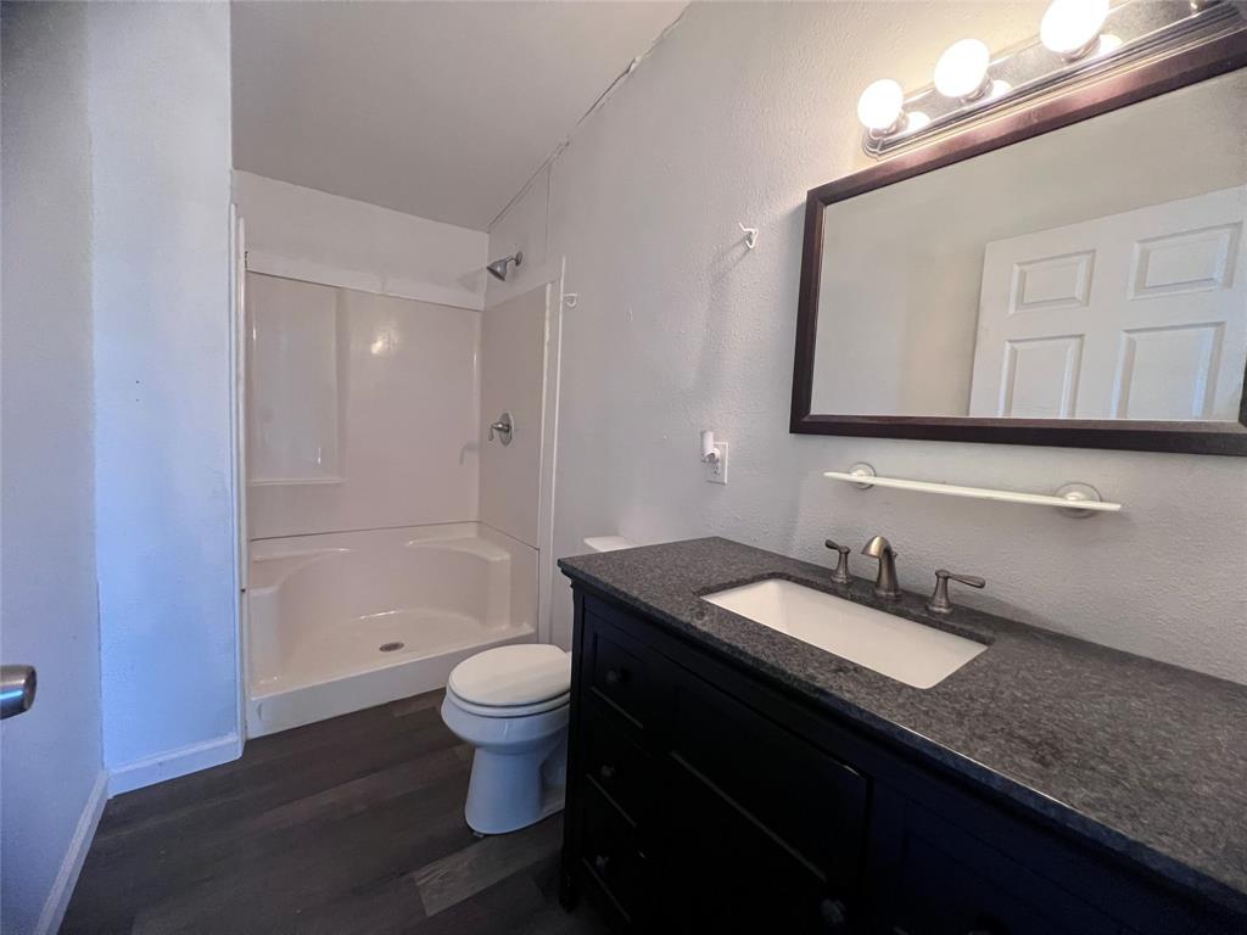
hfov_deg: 106.2
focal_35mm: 13
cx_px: 624
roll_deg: -3.3
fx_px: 468
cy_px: 468
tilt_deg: -5.5
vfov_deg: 89.9
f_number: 1.8
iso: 500
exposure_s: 1/60
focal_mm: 1.57
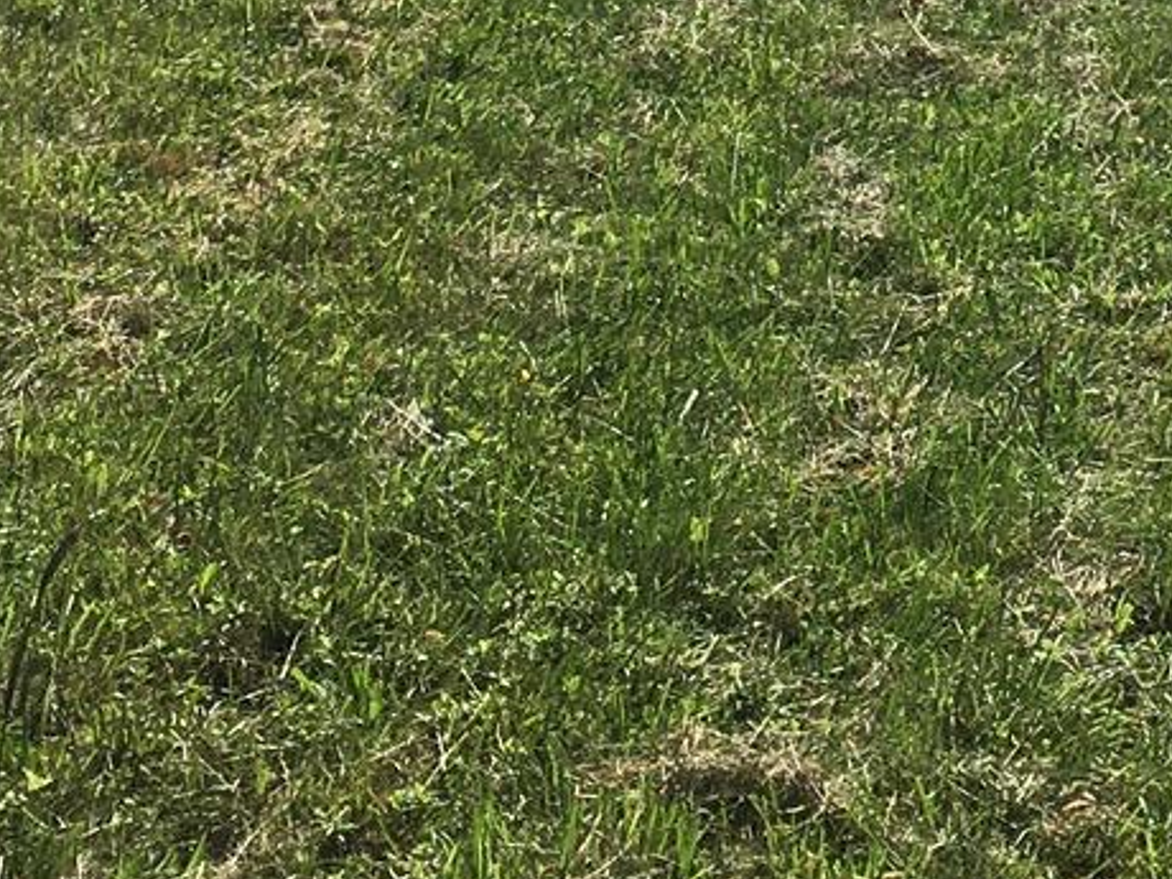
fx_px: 4368
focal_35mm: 129
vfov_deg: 10.8
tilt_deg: -2.8
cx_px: 1075
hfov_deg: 15.1
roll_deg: +0.1
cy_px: -634
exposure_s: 1/1832
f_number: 2.2
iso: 25
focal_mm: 4.15
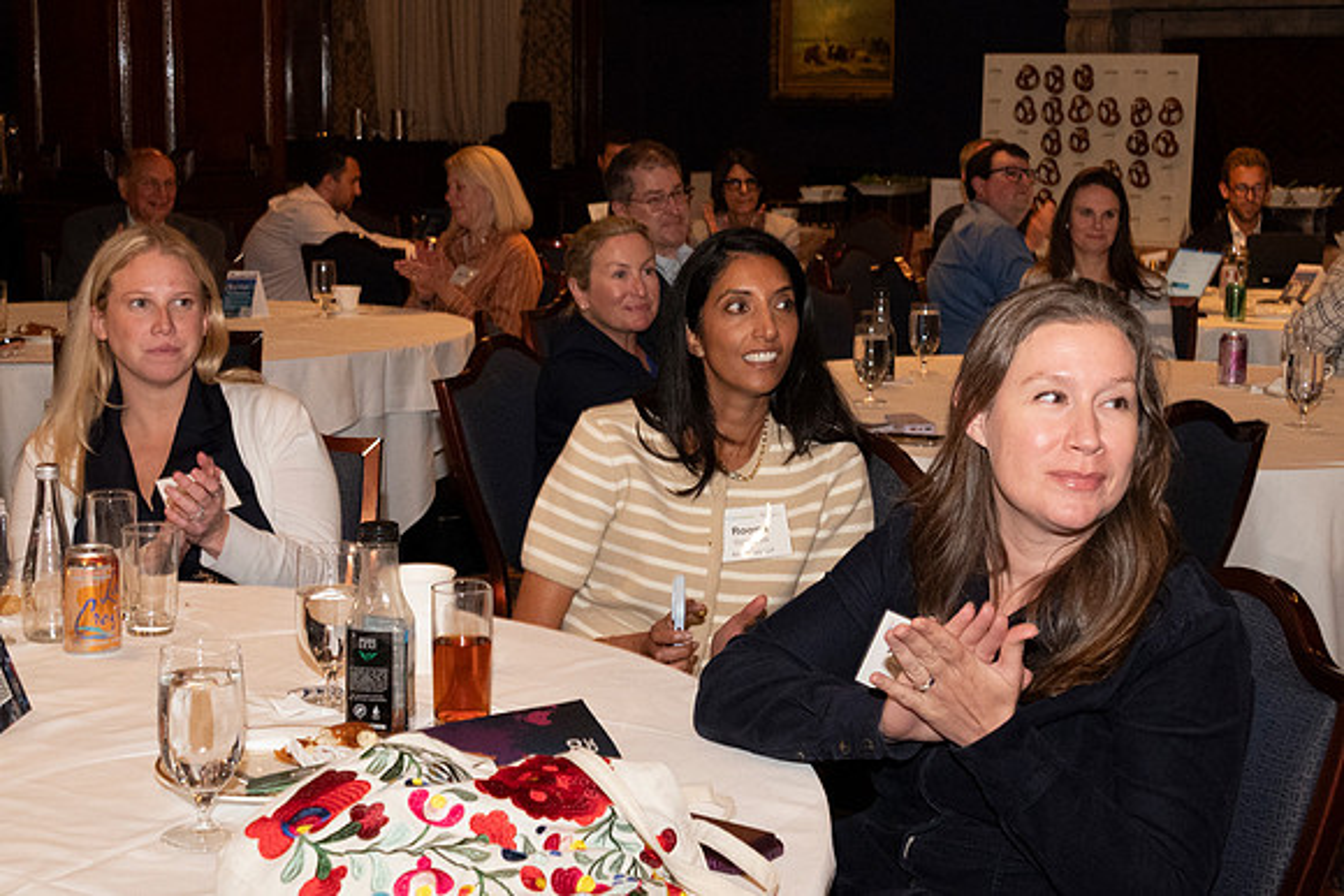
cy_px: 448
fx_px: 2128
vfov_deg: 23.8
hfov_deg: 35.0
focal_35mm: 57
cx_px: 672
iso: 4000
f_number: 9
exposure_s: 1/50
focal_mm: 38
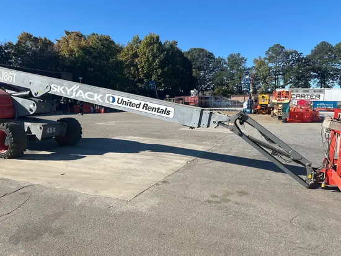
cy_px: 128
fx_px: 256
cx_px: 170
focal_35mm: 26
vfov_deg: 53.1
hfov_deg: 67.3
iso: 50
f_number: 1.5
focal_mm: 5.7
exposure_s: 1/3571
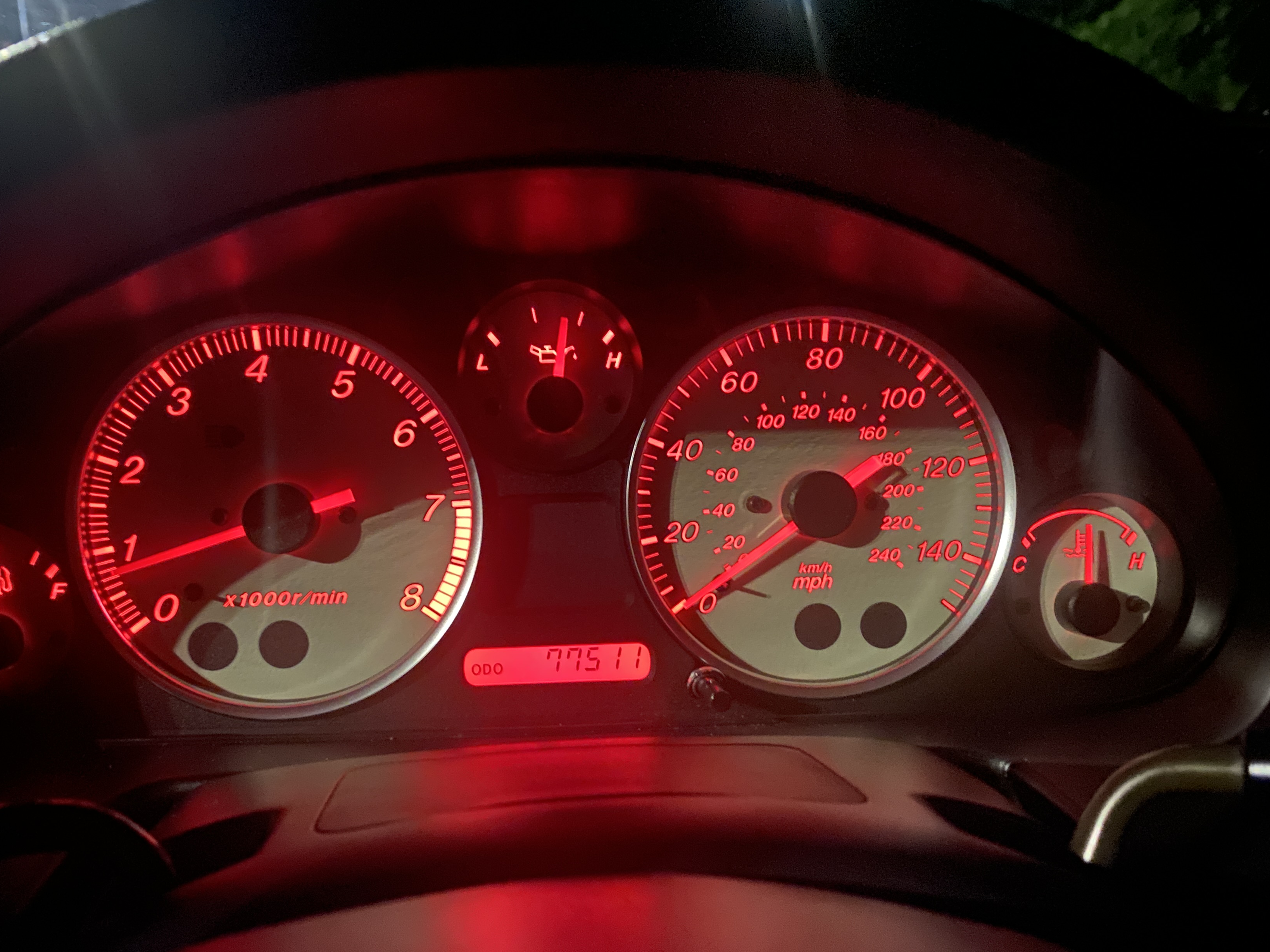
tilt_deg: -18.0
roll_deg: -0.5
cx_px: 612
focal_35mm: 32
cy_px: 538
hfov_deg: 56.8
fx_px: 1174
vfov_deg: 44.1
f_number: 1.8
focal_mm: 4.25
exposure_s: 1/4
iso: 1000
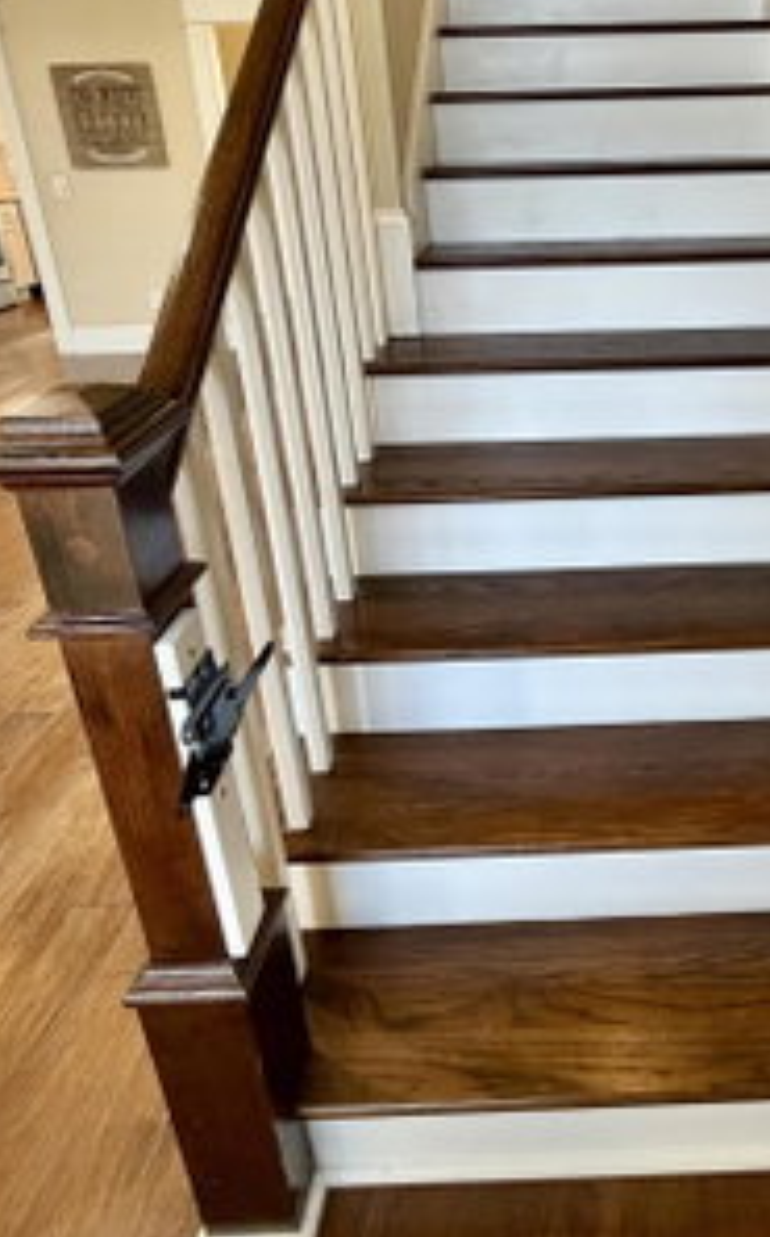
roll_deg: +1.3
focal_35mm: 24
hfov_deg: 48.6
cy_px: 408
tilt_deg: -19.0
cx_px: 595
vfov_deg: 72.5
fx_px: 808
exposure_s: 1/60
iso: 320
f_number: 2.2
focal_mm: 2.22
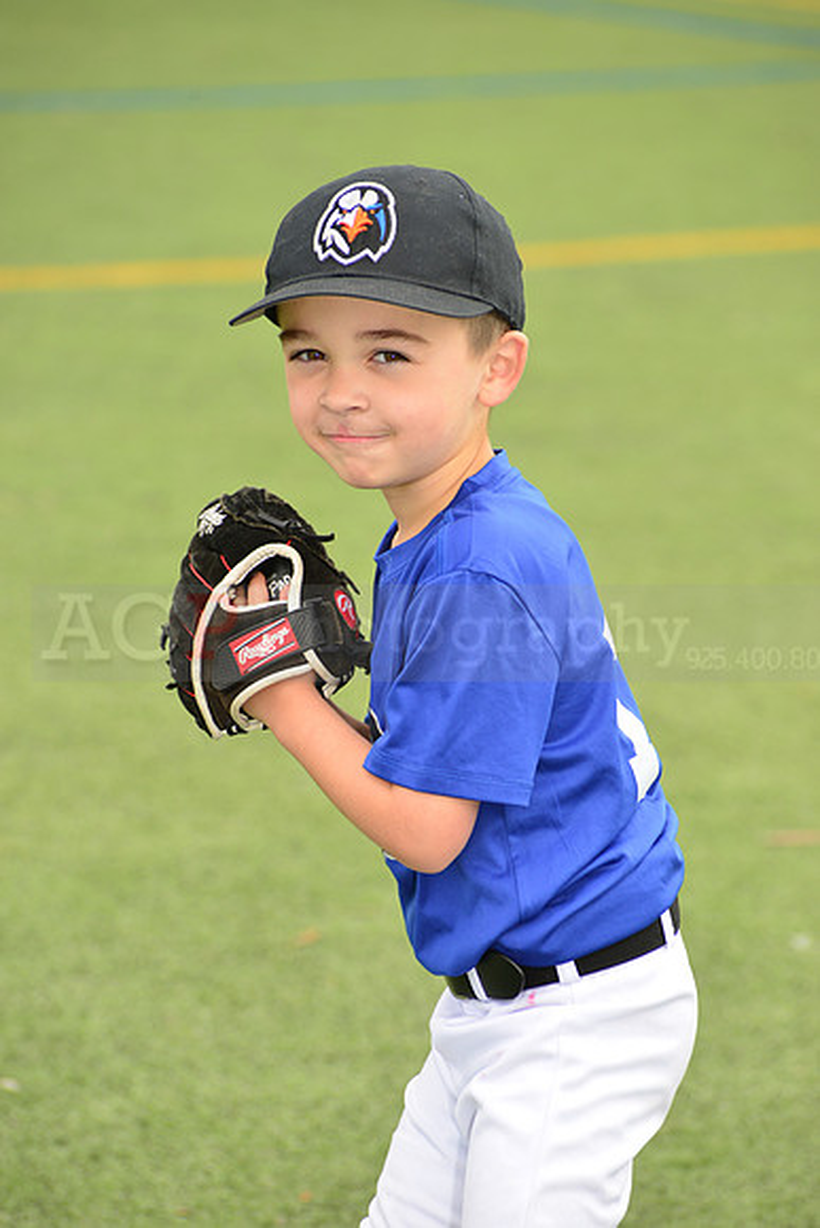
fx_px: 6829
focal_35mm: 200
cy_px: 614
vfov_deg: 10.3
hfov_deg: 6.9
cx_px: 410
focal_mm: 200
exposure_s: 1/200
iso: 250
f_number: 8
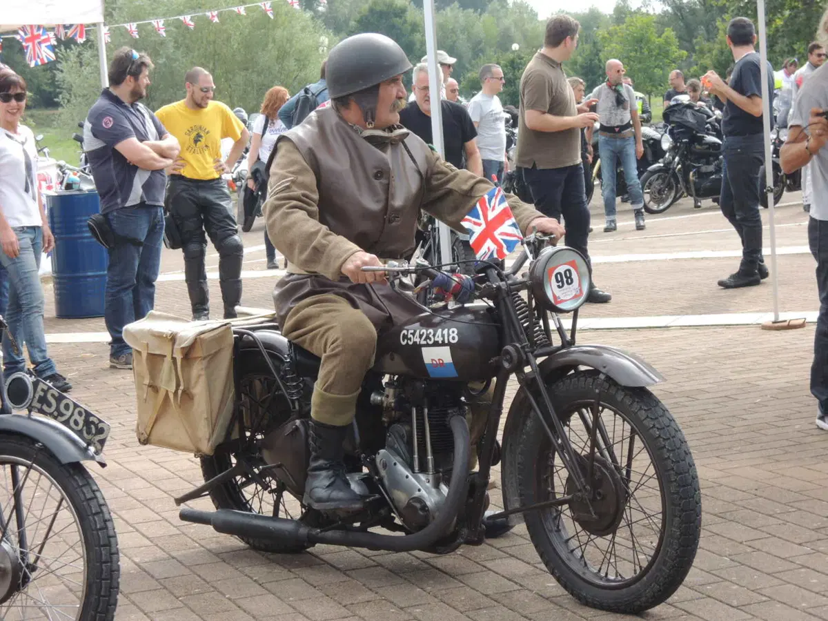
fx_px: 2033
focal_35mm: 85
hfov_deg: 23.0
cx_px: 414
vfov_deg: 17.4
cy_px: 310
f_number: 5
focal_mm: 15.2
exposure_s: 1/125
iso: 100
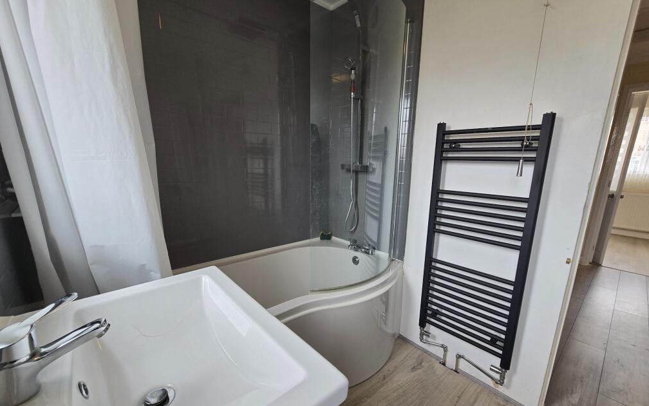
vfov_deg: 78.3
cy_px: 226
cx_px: 329
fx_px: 248
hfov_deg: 105.3
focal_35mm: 14
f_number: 2.2
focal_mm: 2.2
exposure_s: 1/100
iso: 100
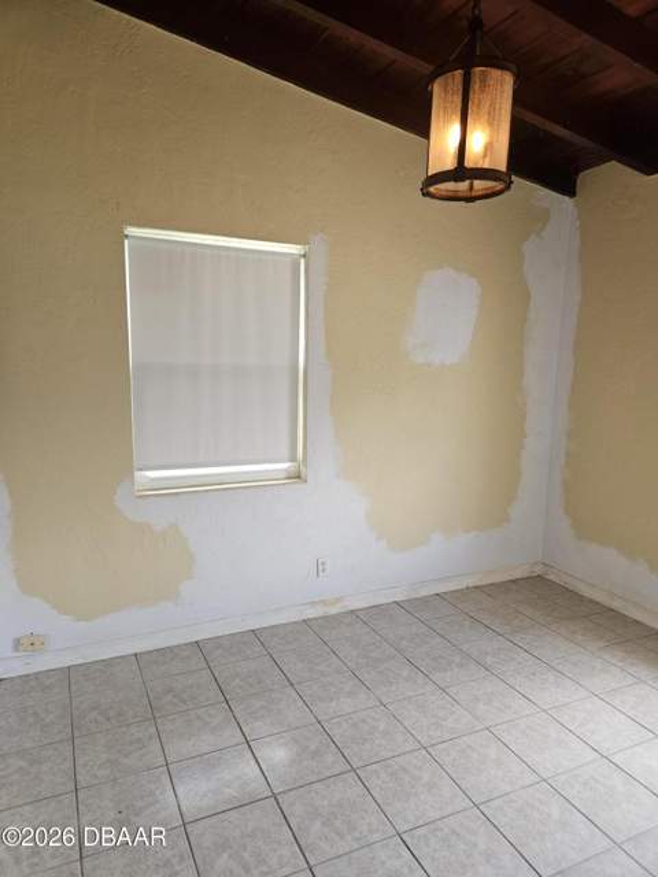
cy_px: 438
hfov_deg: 58.9
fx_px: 583
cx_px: 329
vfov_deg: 73.9
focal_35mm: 23
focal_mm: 5.4
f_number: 1.8
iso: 160
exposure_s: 1/180
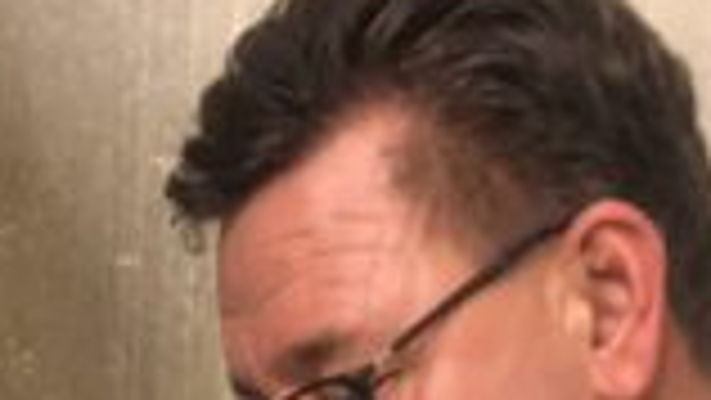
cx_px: 94
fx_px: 2621
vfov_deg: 7.7
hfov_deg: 15.3
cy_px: 1139
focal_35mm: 139
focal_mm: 3.99
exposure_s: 1/7
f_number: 1.8
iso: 80
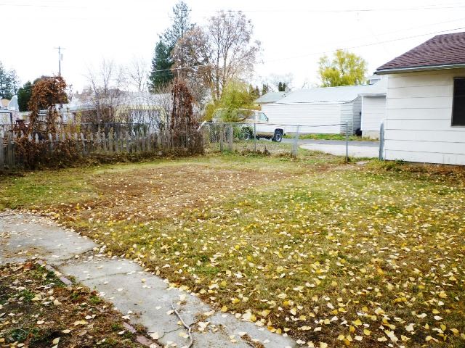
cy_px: 174
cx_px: 232
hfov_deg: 61.7
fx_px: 390
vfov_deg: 48.2
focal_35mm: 29
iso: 80
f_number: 3.3
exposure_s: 1/60
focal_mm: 5.2
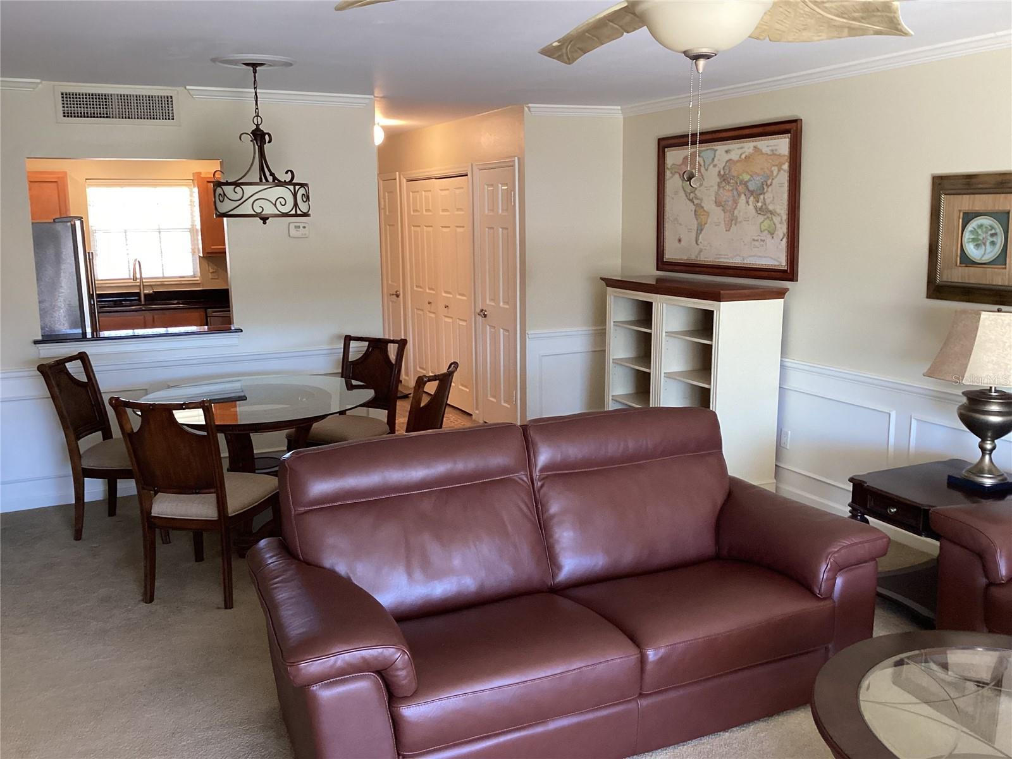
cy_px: 380
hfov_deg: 58.4
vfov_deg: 45.4
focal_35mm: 31
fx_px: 906
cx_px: 506
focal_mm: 3.3
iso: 250
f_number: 2.4
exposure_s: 1/60
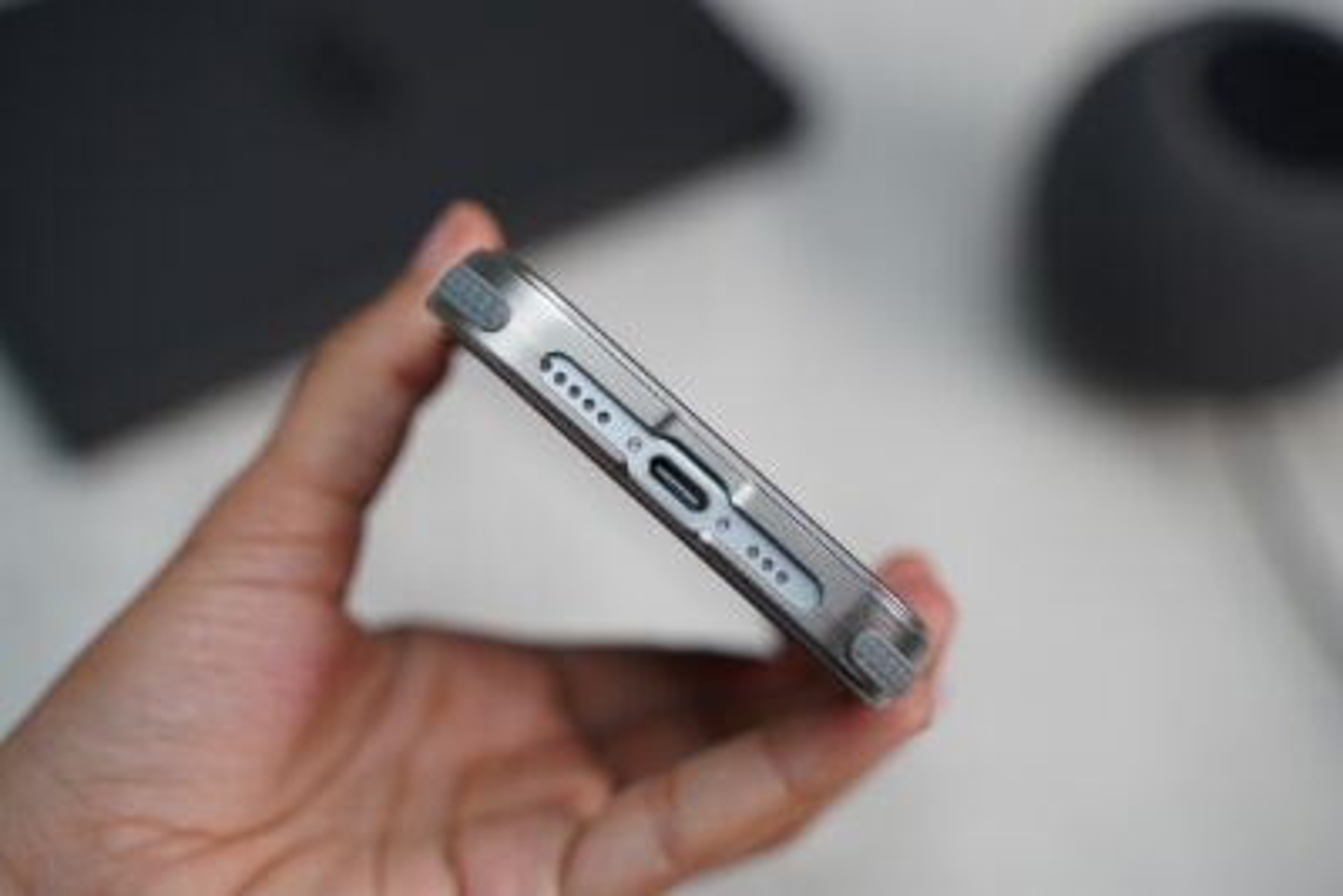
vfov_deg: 21.9
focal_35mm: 62
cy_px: 448
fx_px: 2314
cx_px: 672
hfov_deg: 32.4
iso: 800
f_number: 4
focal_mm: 62
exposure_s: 1/80
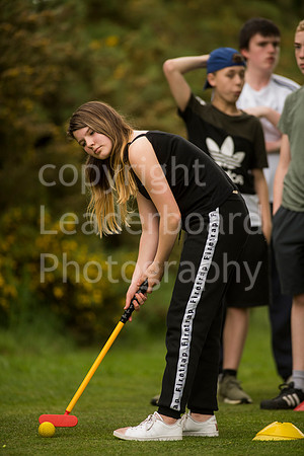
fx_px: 3800
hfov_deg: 4.6
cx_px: 152
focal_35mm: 300
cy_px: 228
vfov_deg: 6.9
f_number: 4
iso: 1250
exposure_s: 1/1000
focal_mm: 300
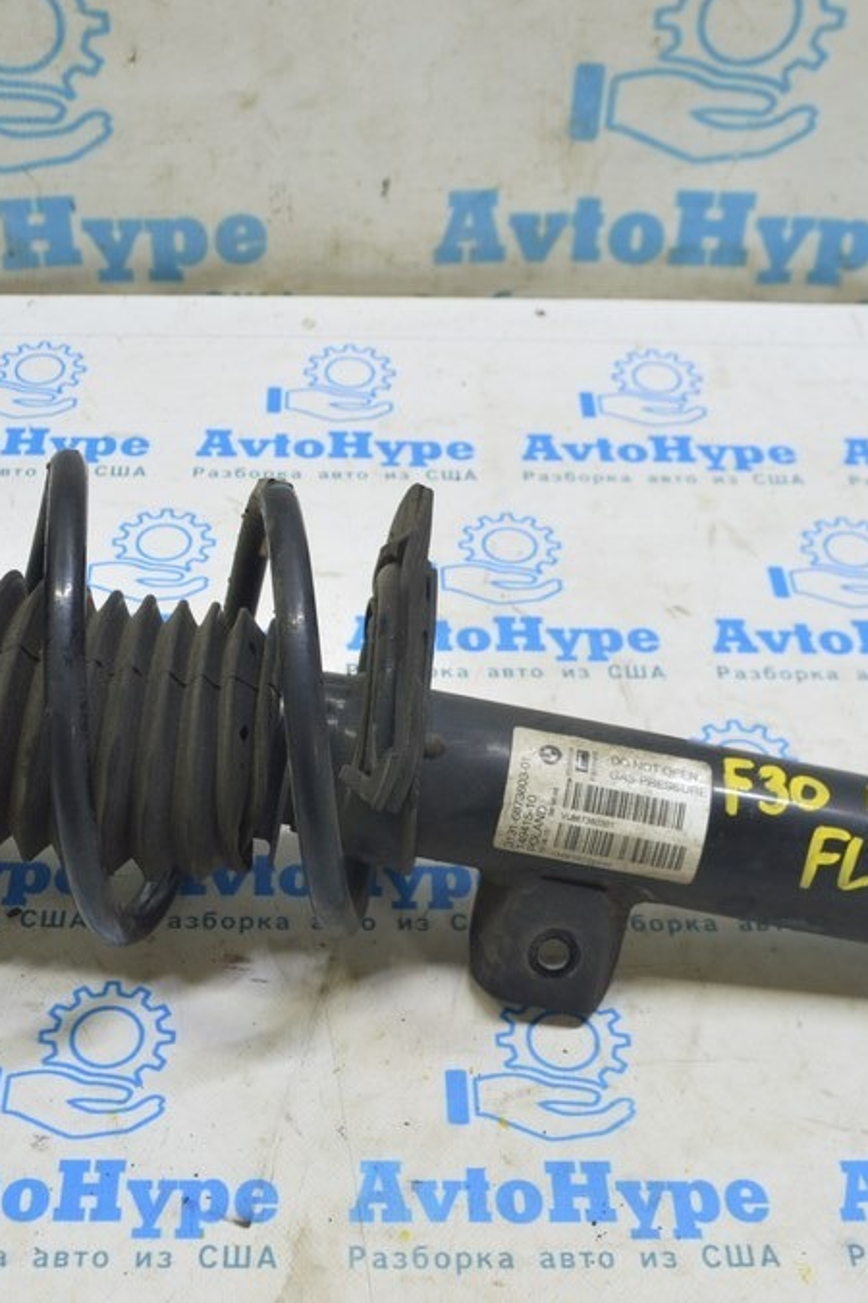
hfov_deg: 28.1
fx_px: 1727
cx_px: 330
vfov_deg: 41.3
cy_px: 648
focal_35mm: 48
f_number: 5.6
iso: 400
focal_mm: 21
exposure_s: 1/20
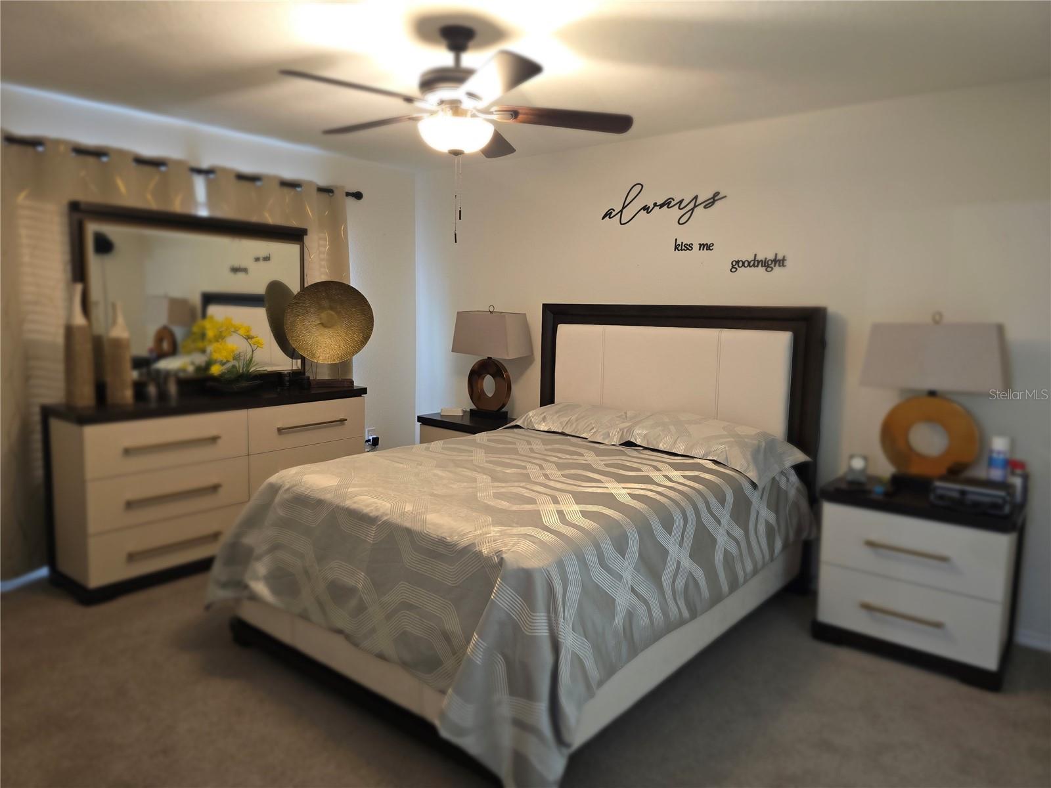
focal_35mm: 23
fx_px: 698
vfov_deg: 58.9
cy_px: 394
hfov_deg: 73.9
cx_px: 526
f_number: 1.7
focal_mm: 6.3
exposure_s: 1/30
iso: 320
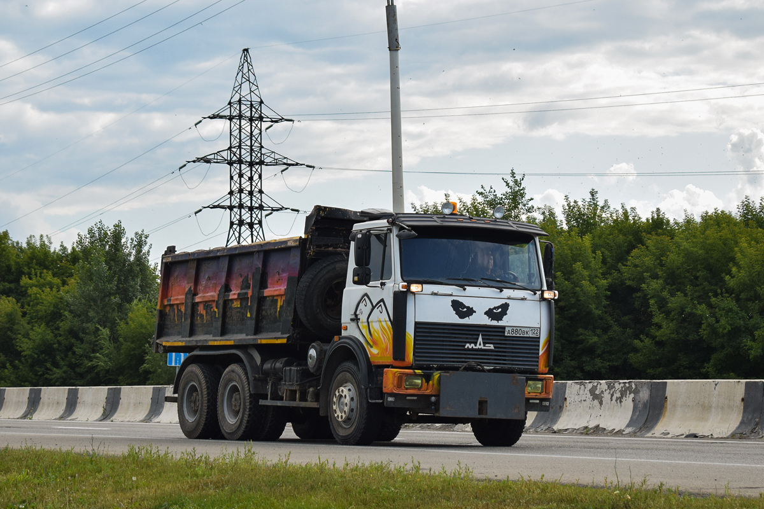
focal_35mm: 82
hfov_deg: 24.6
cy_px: 254
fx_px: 1751
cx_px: 382
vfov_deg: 16.6
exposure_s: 1/1000
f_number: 6.3
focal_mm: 55
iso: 400
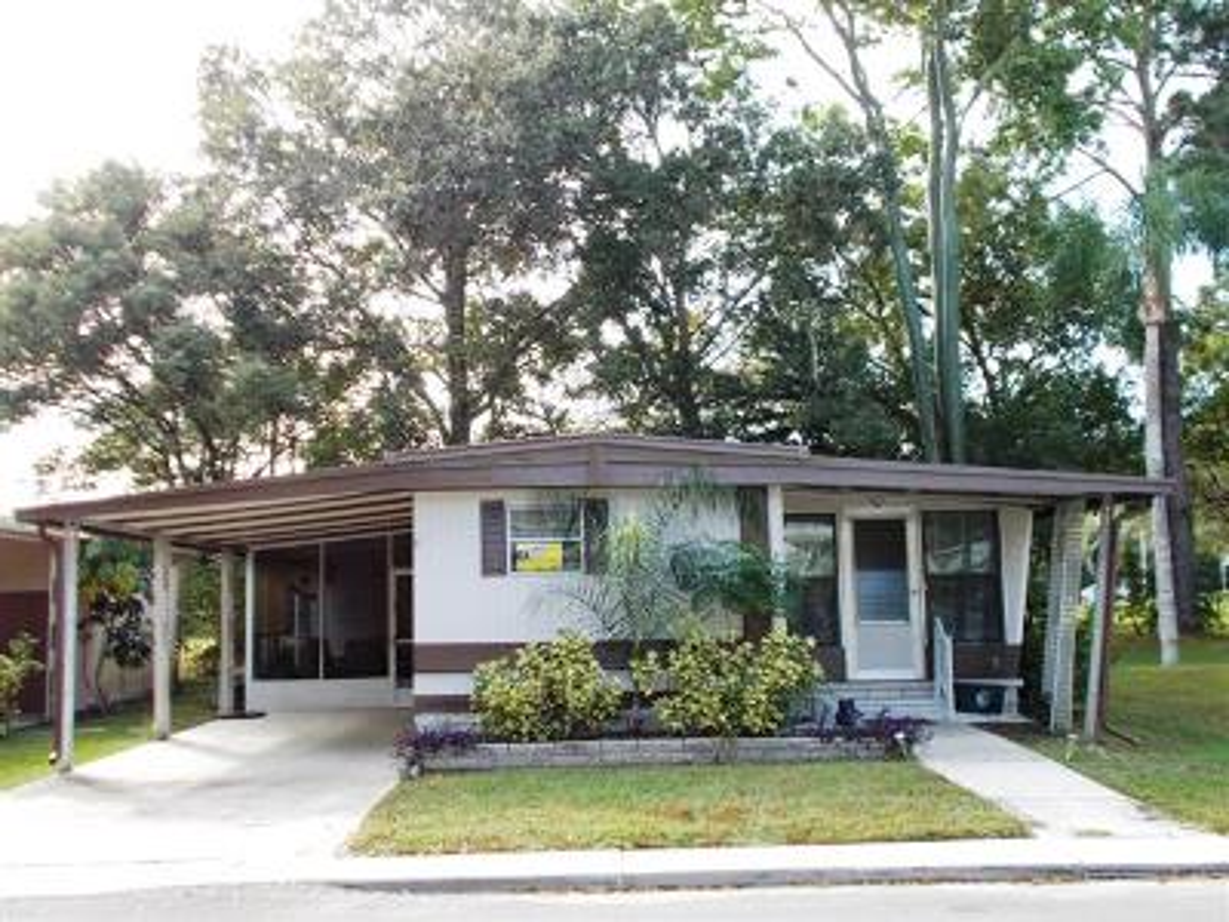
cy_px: 461
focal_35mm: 39
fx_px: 1385
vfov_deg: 36.8
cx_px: 614
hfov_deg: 47.9
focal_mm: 6.9
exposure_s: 1/80
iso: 80
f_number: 3.9
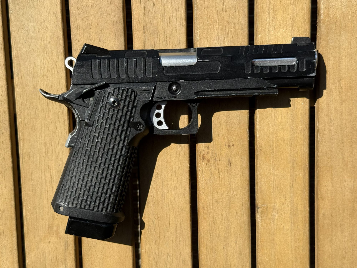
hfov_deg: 39.7
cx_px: 178
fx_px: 495
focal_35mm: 48
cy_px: 134
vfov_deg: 30.3
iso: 64
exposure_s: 1/4329
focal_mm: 6.76
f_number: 1.78
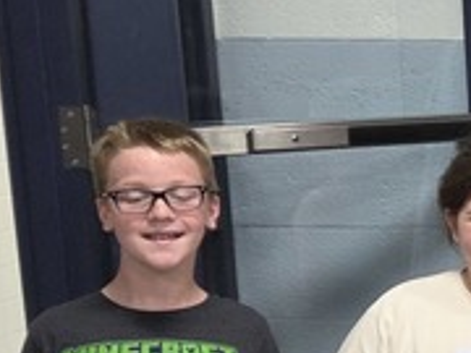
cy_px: 371
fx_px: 1782
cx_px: 916
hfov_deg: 13.2
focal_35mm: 131
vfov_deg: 11.2
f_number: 1.8
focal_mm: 5.4
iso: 250
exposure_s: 1/120
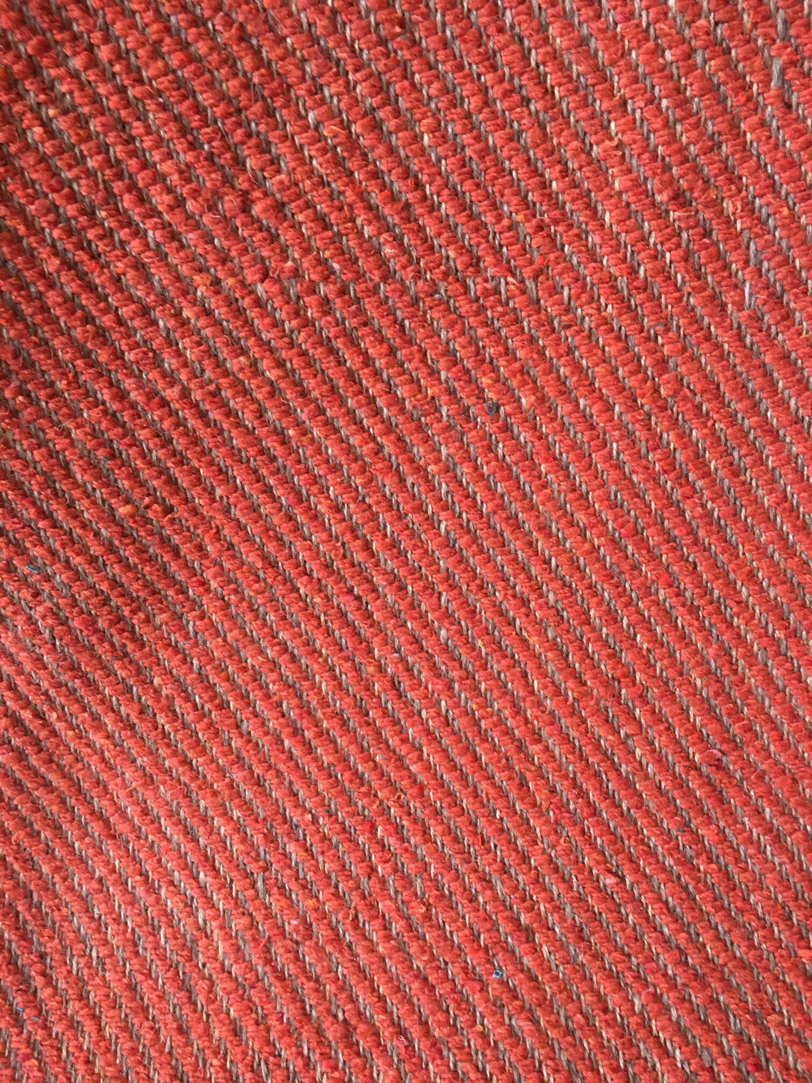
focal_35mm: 29
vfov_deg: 61.7
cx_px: 406
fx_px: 907
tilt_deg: -45.7
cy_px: 542
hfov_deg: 48.2
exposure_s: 1/33
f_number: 2.2
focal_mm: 4.15
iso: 100
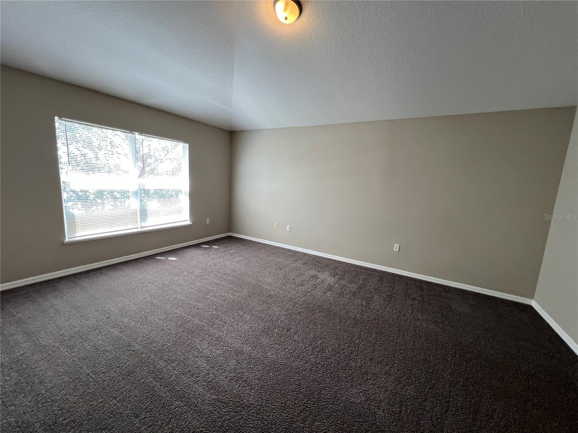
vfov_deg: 89.9
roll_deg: -3.6
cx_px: 289
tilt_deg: -8.6
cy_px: 216
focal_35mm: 13
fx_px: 217
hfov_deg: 106.2
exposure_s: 1/99
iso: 125
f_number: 1.8
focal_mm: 1.57
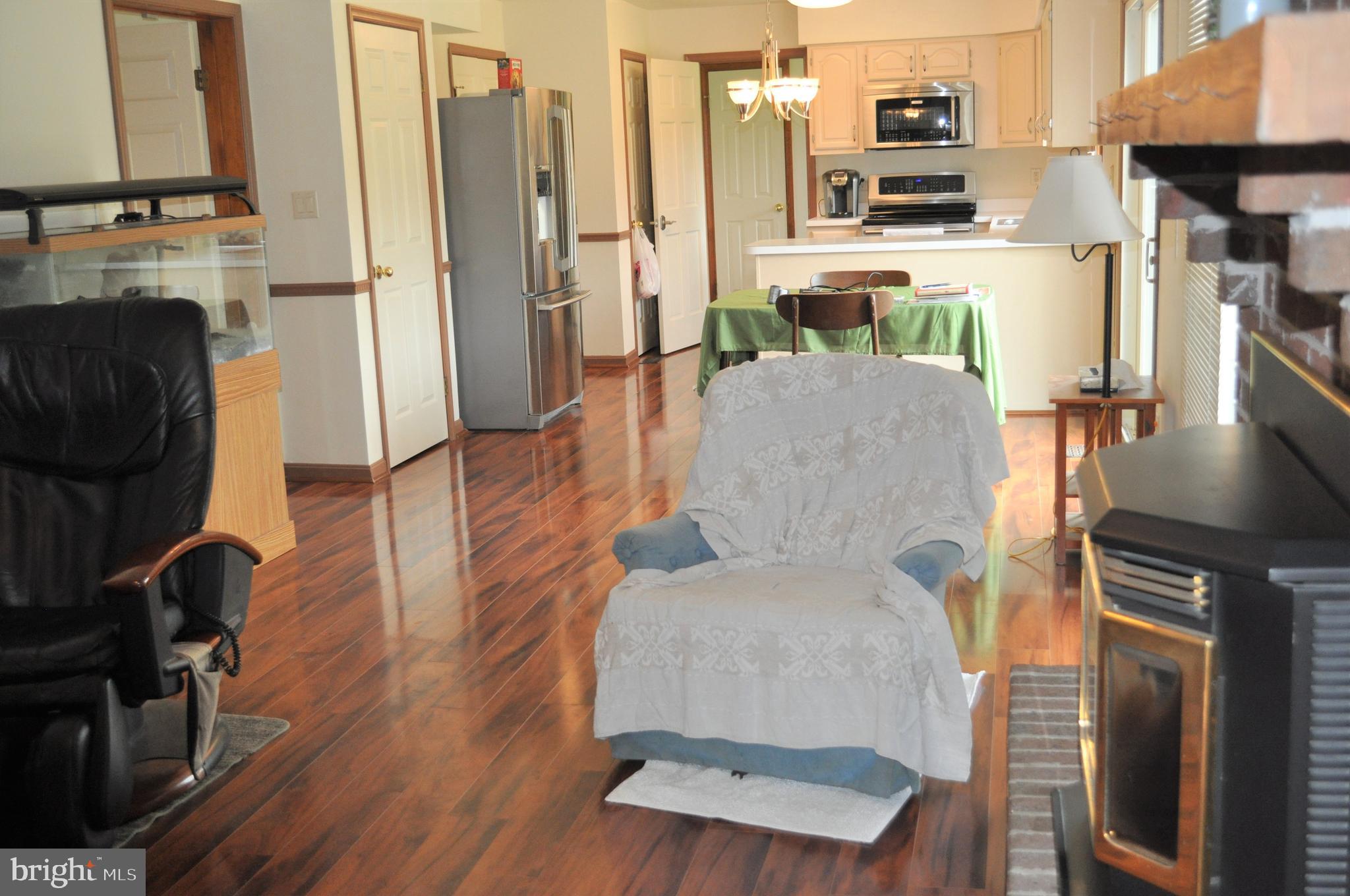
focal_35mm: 39
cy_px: 448
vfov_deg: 34.1
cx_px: 675
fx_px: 1461
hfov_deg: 49.6
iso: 800
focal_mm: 26
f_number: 4.2
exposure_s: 1/100
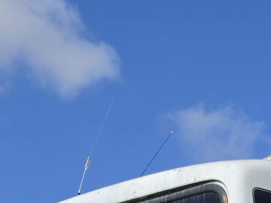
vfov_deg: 9.1
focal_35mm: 142
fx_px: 1112
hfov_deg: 13.1
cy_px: 532
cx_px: 409
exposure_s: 1/7939
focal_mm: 6.5
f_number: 1.4
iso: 40
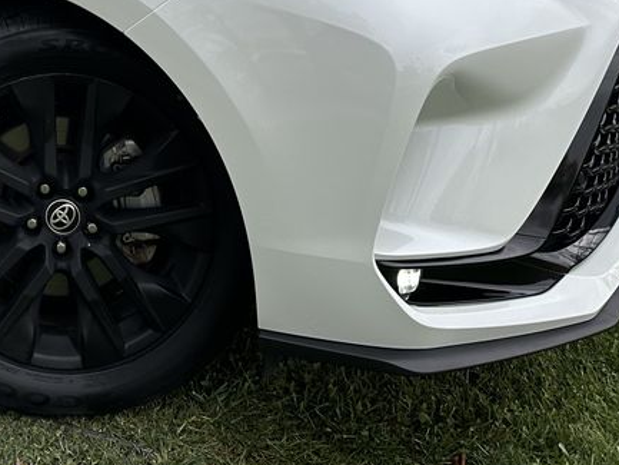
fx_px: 1270
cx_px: -152
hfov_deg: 24.4
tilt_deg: -0.1
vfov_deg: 18.7
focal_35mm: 71
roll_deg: +0.6
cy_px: -200
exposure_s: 1/1183
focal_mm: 6.86
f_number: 1.78
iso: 80
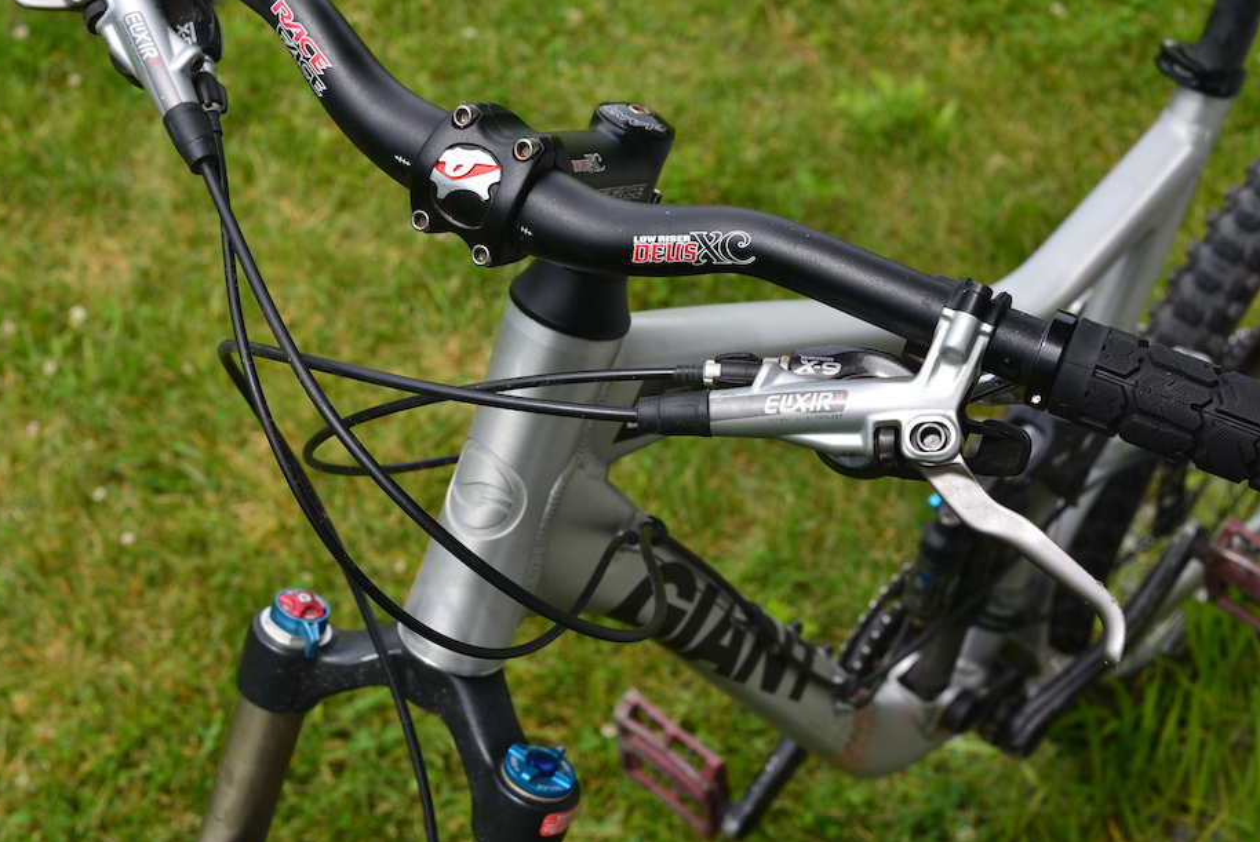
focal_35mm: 56
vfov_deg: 24.2
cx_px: 644
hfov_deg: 35.6
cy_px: 383
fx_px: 1961
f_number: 10
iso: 220
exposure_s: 1/250
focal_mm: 50
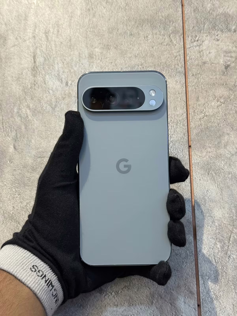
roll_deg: -0.6
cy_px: 158
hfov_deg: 30.3
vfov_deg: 39.7
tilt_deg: +19.7
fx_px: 438
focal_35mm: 48
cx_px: 118
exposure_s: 1/50
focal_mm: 6.76
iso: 80
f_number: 1.78
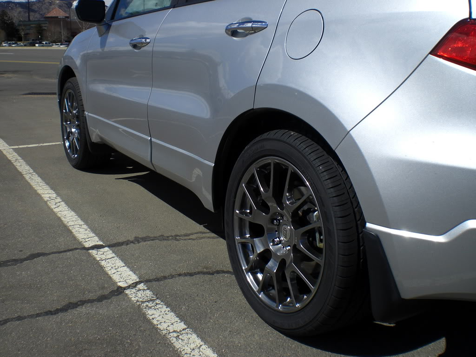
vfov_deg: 37.7
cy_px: 178
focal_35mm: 38
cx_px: 238
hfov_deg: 49.0
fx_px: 523
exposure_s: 1/800
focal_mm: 6.3
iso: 50
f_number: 4.4
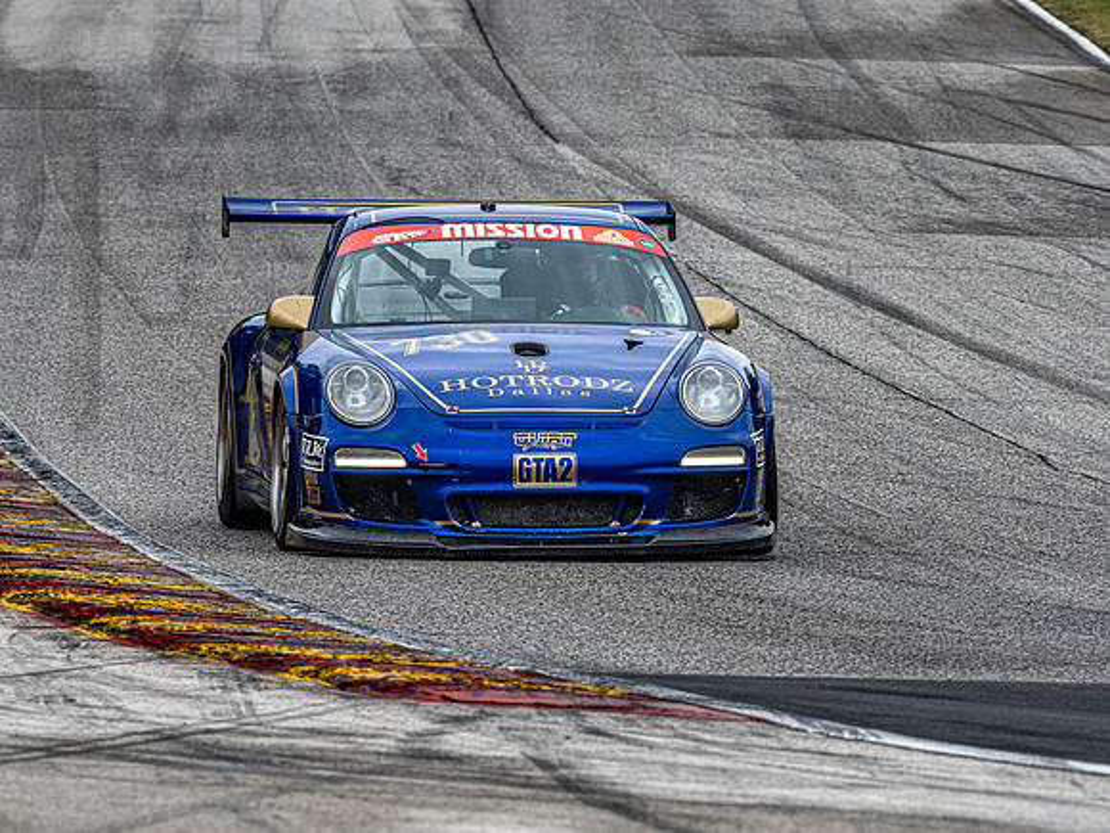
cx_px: 555
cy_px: 416
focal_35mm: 601
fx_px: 19272
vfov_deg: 2.5
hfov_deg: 3.3
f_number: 9
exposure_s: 1/400
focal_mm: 300
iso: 400
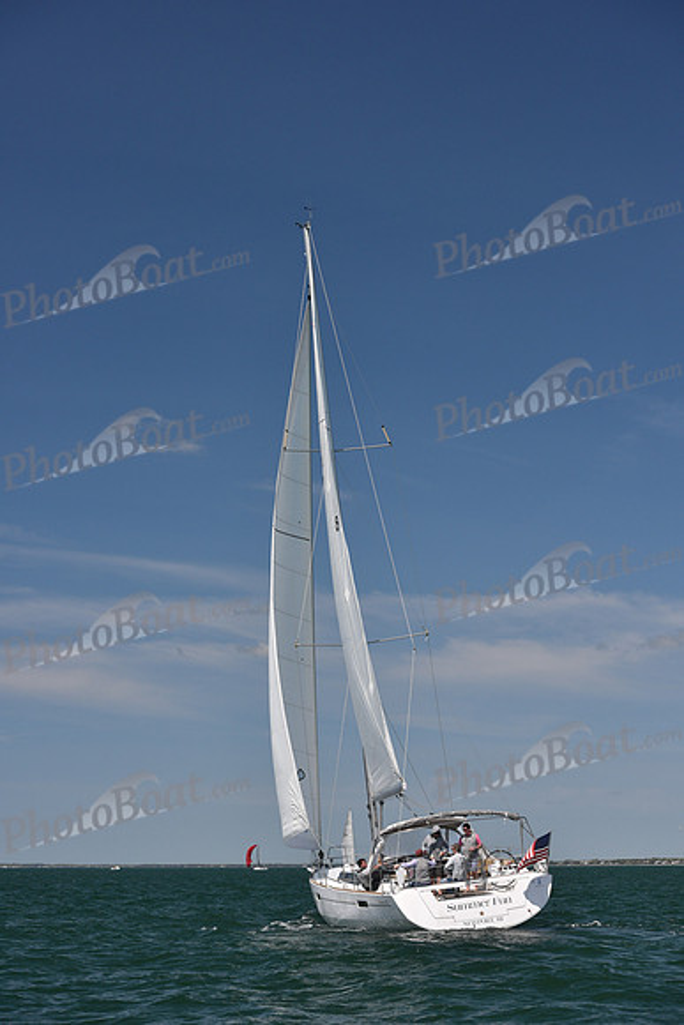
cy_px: 512
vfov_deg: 28.8
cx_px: 342
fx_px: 1994
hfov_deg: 19.5
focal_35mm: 70
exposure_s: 1/800
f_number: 6.3
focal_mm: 70
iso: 320
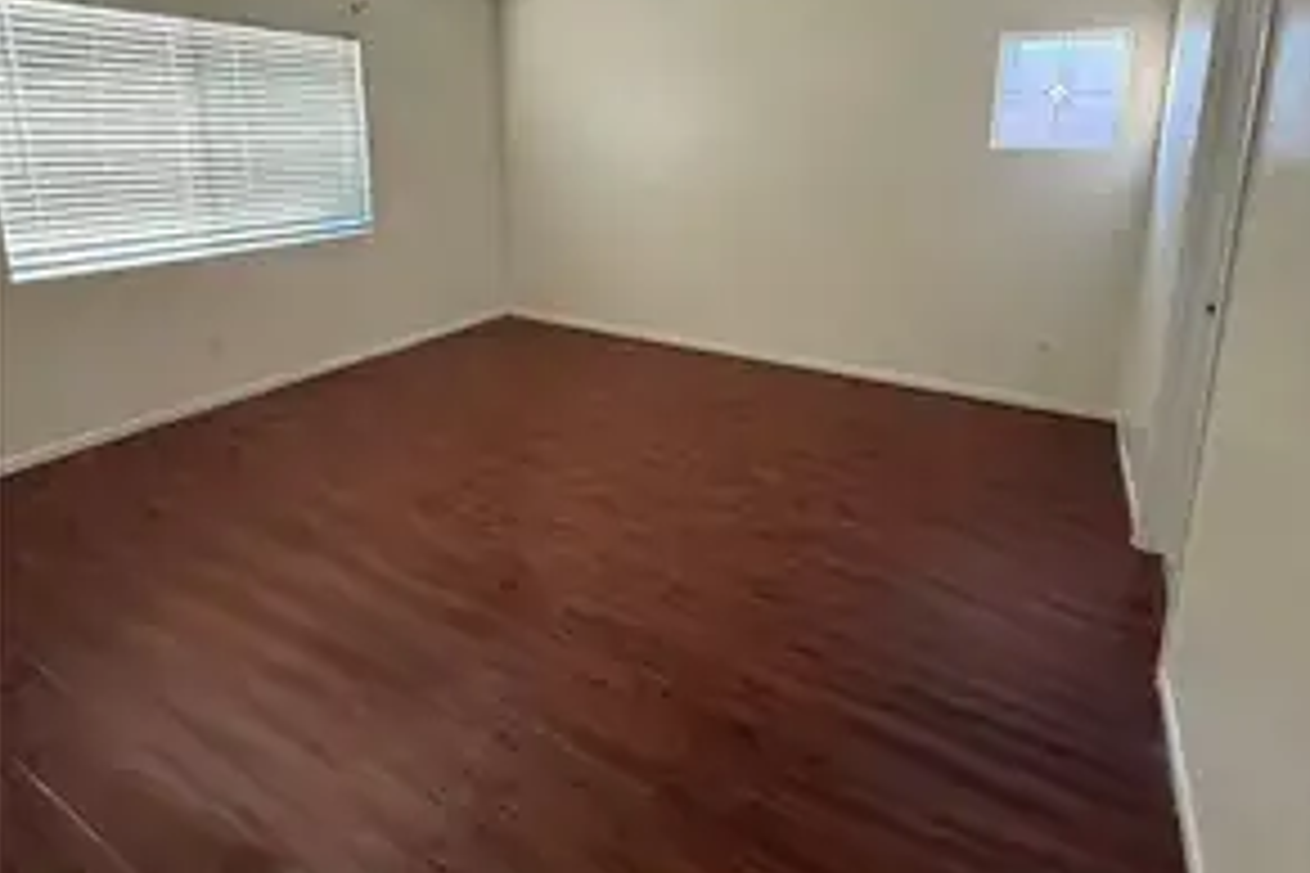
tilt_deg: -11.3
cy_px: 284
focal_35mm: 20
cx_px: 671
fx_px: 728
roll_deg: -0.8
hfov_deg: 84.0
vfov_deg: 60.3
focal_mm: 2.22
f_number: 2.2
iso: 200
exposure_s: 1/60
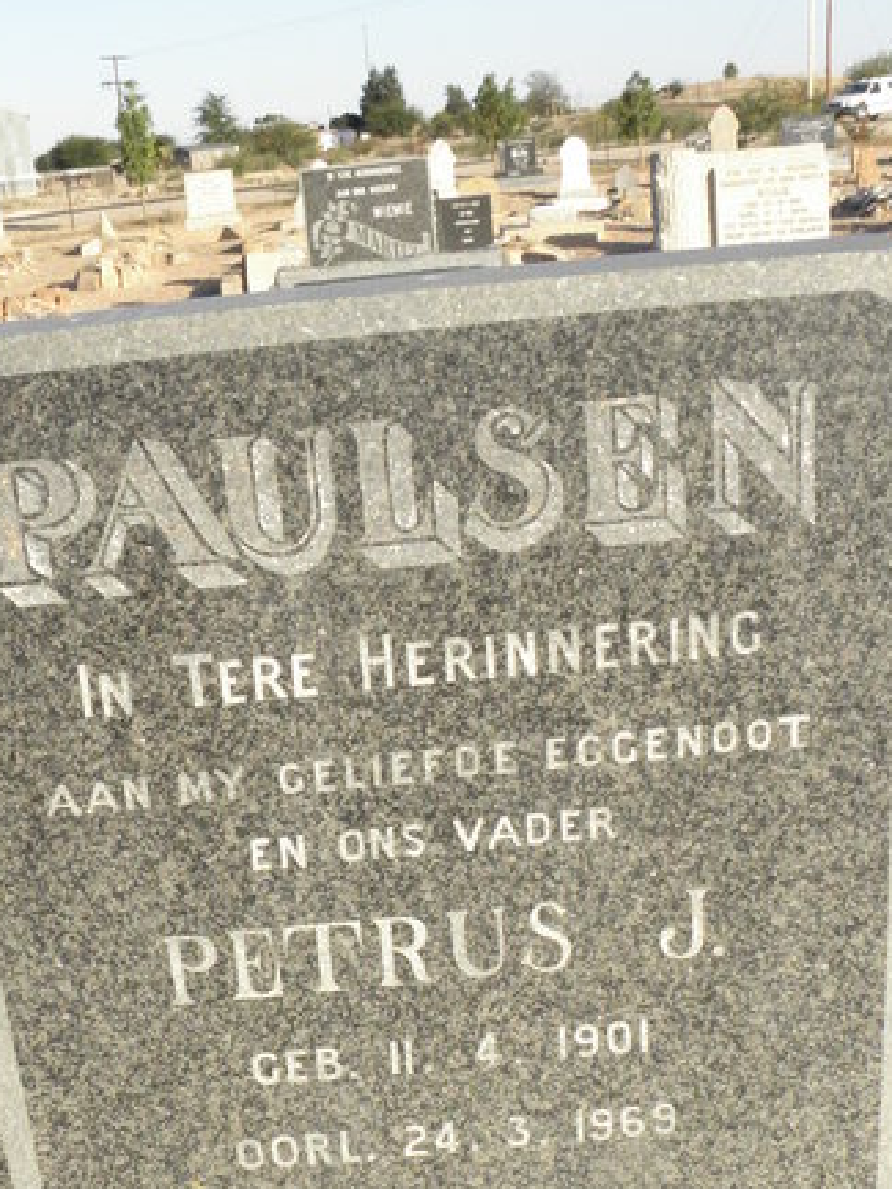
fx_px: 1648
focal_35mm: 48
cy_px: 912
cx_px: 349
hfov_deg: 30.2
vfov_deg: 38.5
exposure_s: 1/320
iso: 200
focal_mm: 4.6
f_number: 6.3
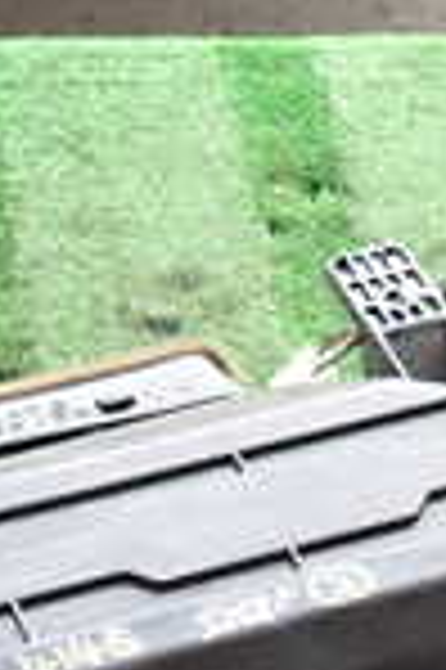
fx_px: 2347
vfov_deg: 15.8
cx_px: 401
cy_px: 746
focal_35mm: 126
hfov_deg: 10.8
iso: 100
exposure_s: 1/80
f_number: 2.3
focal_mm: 5.4
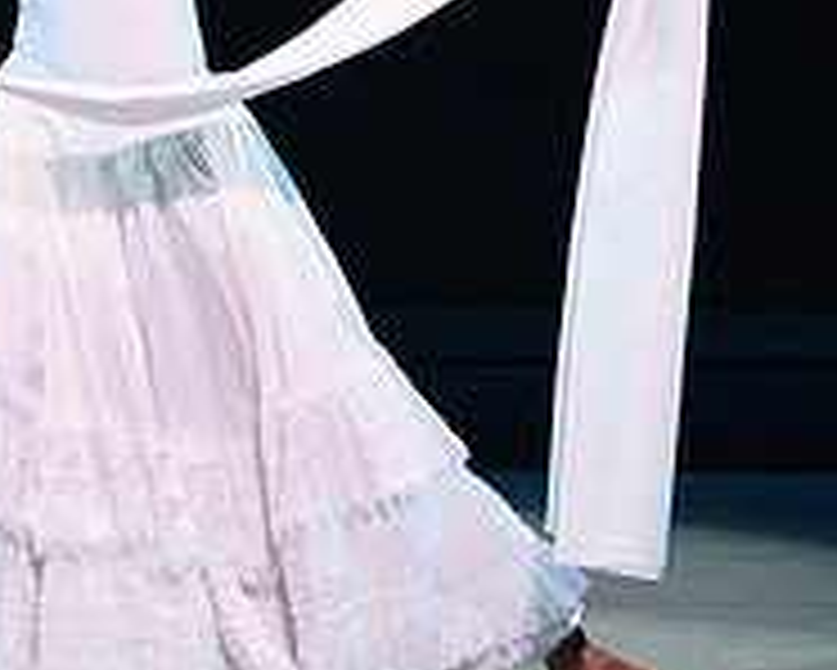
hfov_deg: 1.7
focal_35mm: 1172
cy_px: -2
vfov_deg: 1.3
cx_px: 90
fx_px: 29048
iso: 5000
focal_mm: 400
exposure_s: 1/400
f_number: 6.3
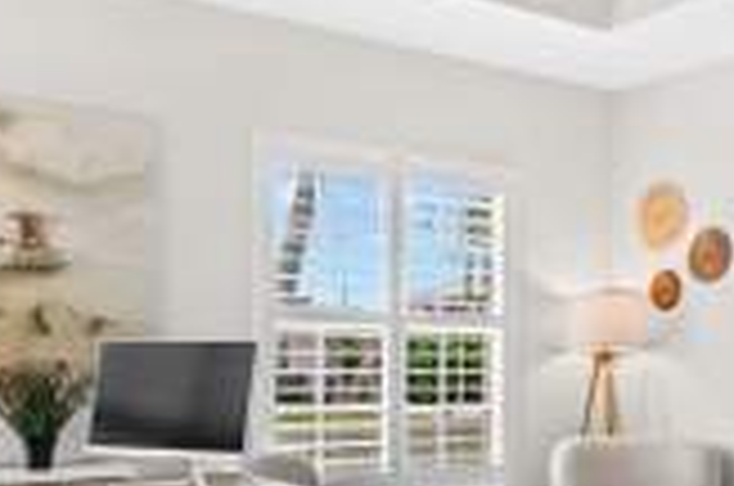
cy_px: 340
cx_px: 504
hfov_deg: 39.1
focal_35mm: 50
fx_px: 1017
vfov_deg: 26.7
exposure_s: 1/15
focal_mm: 17
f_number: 10
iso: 320
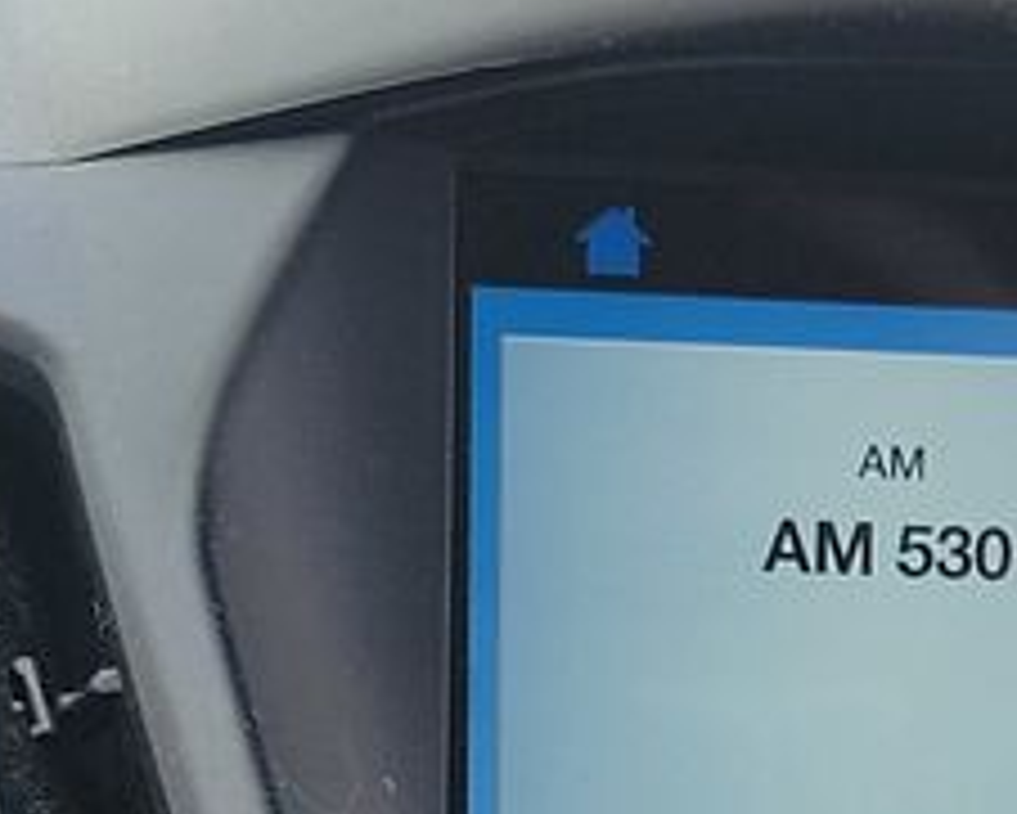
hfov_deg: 11.5
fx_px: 4999
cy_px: 1538
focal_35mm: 166
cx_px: 1094
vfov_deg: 8.9
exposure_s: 1/136
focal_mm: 6.7
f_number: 1.8
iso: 50
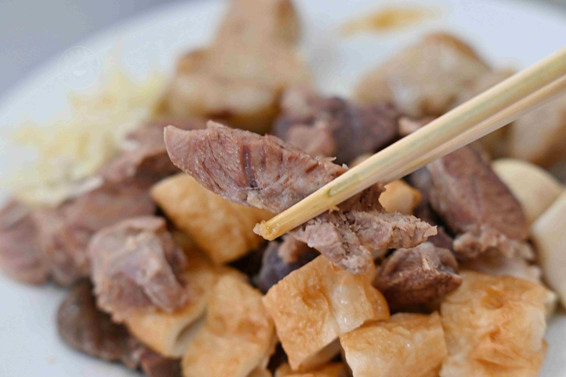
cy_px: 188
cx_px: 283
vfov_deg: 18.2
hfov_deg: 27.0
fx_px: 1179
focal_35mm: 75
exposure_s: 1/200
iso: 900
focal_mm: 50
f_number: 3.2
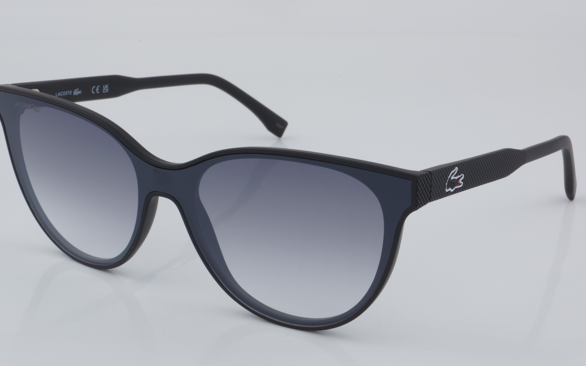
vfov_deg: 18.2
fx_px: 1142
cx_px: 288
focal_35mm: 72
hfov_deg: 28.8
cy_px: 196
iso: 100
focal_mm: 45
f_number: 32
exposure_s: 1/4
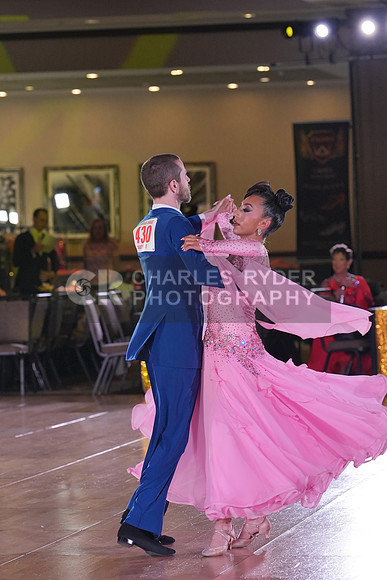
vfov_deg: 12.9
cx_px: 194
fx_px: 2562
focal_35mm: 159
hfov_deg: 8.6
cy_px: 290
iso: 1250
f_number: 4
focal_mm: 106
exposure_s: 1/400
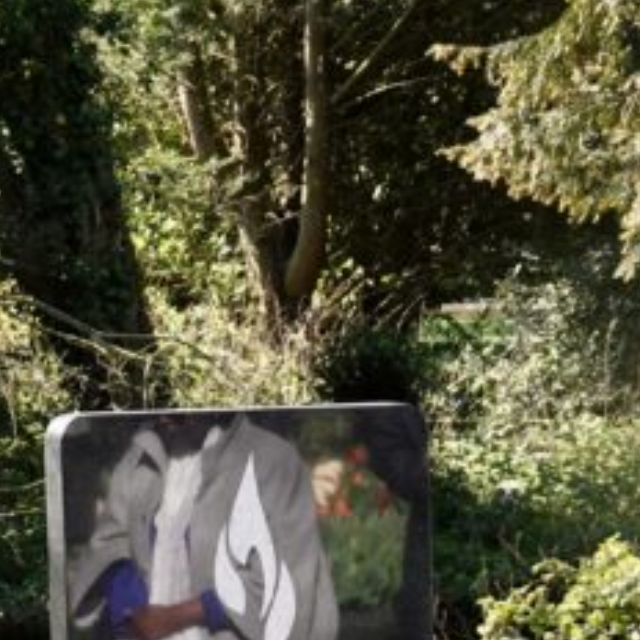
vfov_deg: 11.1
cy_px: 796
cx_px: 599
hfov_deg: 11.3
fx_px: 3221
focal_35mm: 154
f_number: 3.2
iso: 100
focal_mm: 15.17
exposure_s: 1/200
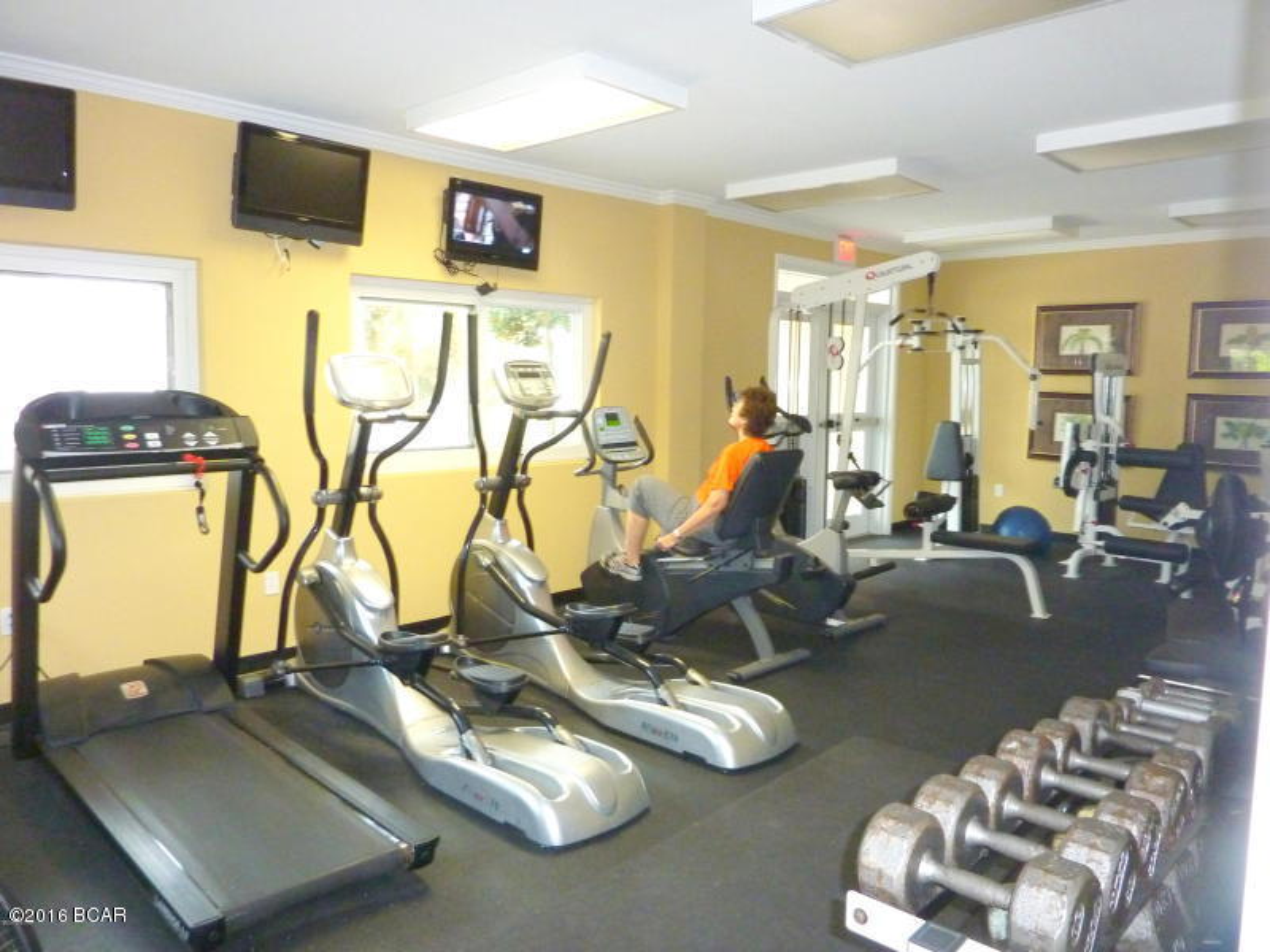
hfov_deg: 69.4
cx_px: 635
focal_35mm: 25
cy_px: 476
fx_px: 917
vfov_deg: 54.9
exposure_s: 1/30
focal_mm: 4.1
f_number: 3.3
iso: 500
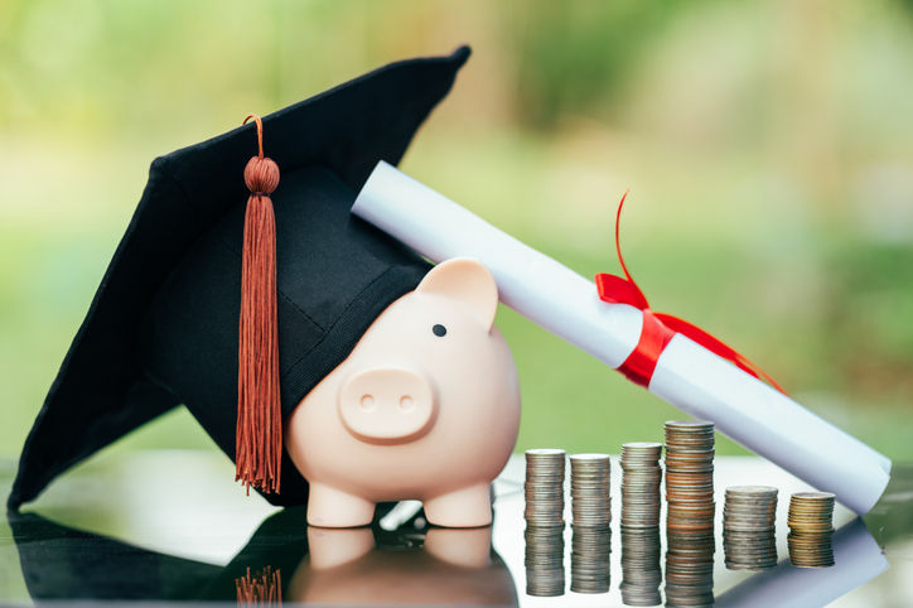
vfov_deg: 13.0
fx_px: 2662
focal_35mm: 105
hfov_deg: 19.5
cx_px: 456
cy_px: 304
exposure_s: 1/500
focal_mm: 105
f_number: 2.5
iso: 200
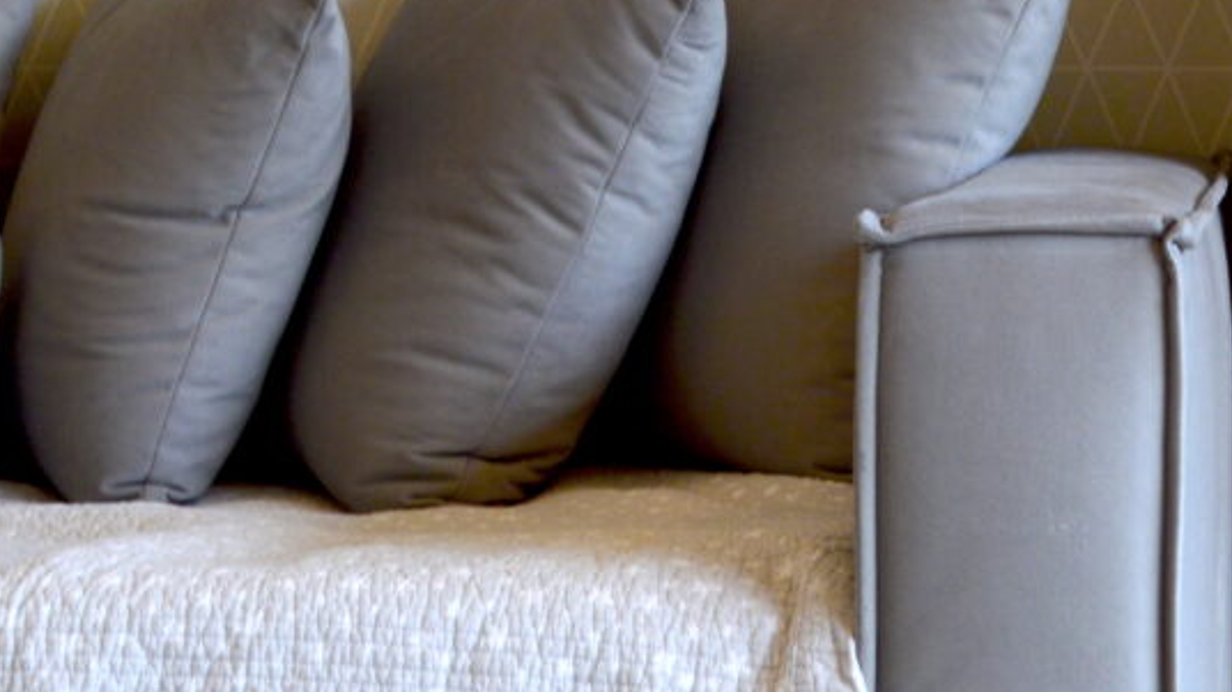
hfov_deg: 13.3
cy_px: 367
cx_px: 1478
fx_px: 5143
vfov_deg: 7.7
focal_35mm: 158
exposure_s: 1/25
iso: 400
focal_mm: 35
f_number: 7.1
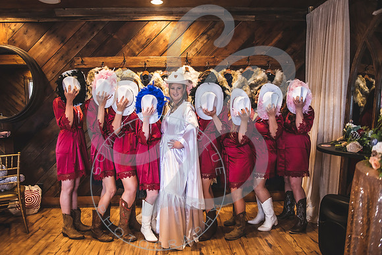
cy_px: 128
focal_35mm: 27
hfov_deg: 66.8
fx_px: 290
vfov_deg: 47.5
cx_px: 191
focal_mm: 27
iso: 1600
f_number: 2.8
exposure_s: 1/125
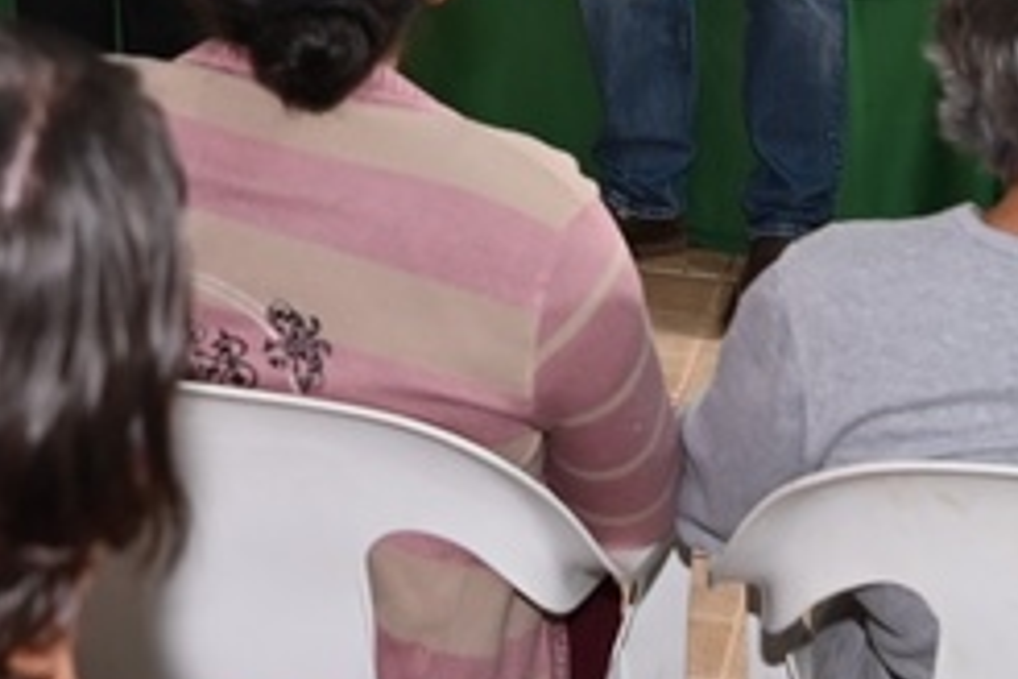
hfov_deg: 17.4
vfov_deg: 11.1
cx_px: 331
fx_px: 3308
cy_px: -474
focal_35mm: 117
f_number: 4
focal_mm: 32
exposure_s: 1/60
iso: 900
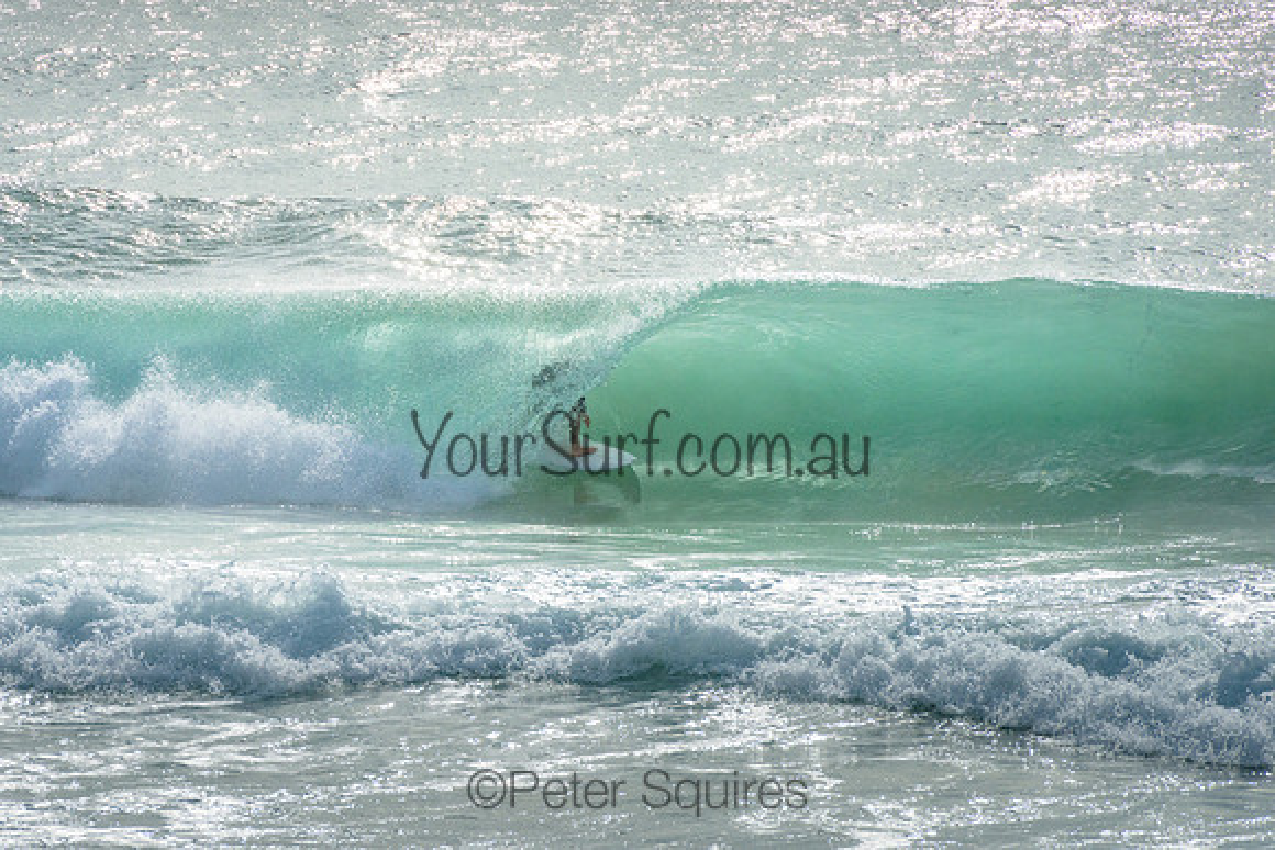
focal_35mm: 490
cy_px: 329
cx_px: 493
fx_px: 17373
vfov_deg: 2.8
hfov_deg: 4.2
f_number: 20
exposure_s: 1/1600
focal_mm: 400
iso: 500
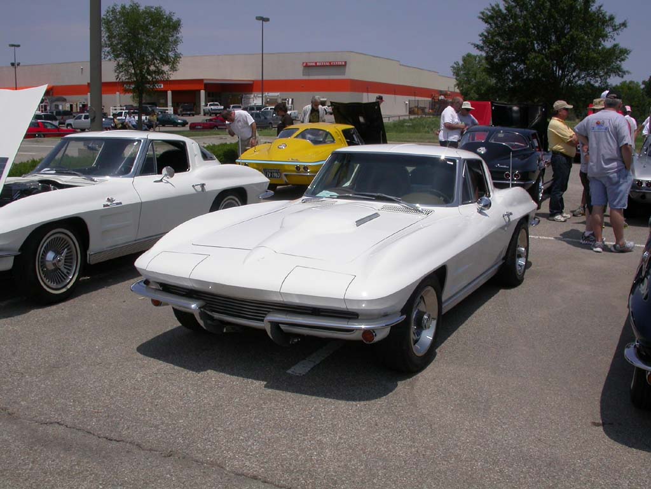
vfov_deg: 37.7
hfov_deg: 49.0
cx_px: 326
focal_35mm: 38
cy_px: 244
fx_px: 715
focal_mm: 7.85
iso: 100
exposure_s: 1/826
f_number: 7.5
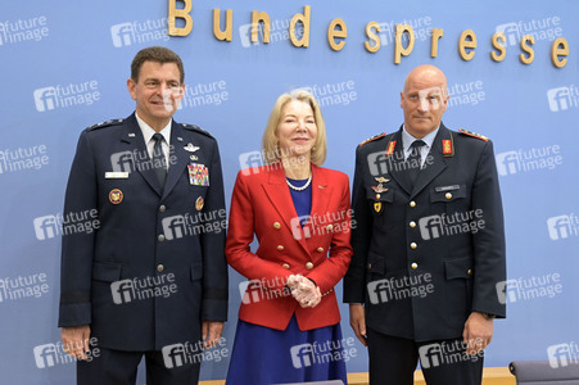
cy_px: 192
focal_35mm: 44
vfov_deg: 30.5
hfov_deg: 44.5
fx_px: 707
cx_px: 290
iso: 5000
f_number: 5.6
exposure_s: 1/400
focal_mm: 44
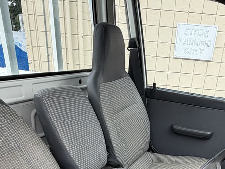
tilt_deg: -28.3
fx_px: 254
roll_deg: -4.6
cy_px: 190
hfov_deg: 47.4
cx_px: 142
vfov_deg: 32.1
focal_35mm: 39
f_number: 2.2
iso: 40
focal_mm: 2.22
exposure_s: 1/136
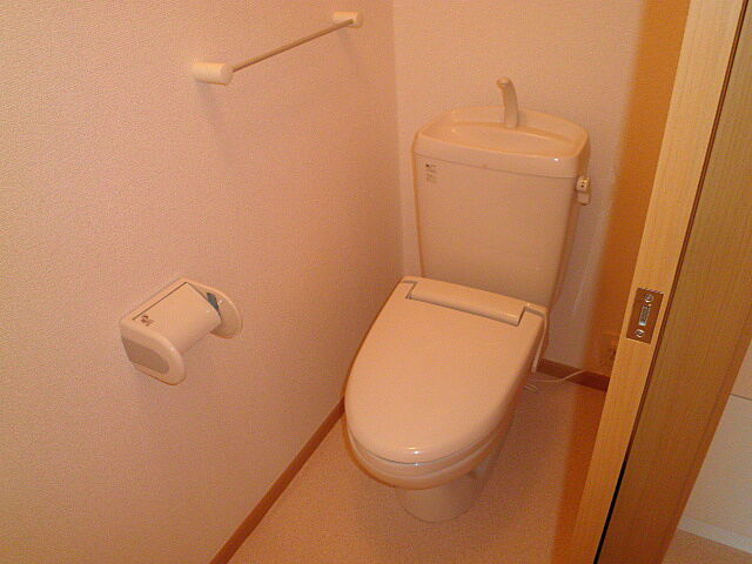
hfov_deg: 67.3
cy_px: 282
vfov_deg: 53.1
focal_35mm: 26
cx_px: 376
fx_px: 565
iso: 160
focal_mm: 4.7
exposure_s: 1/30
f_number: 2.8
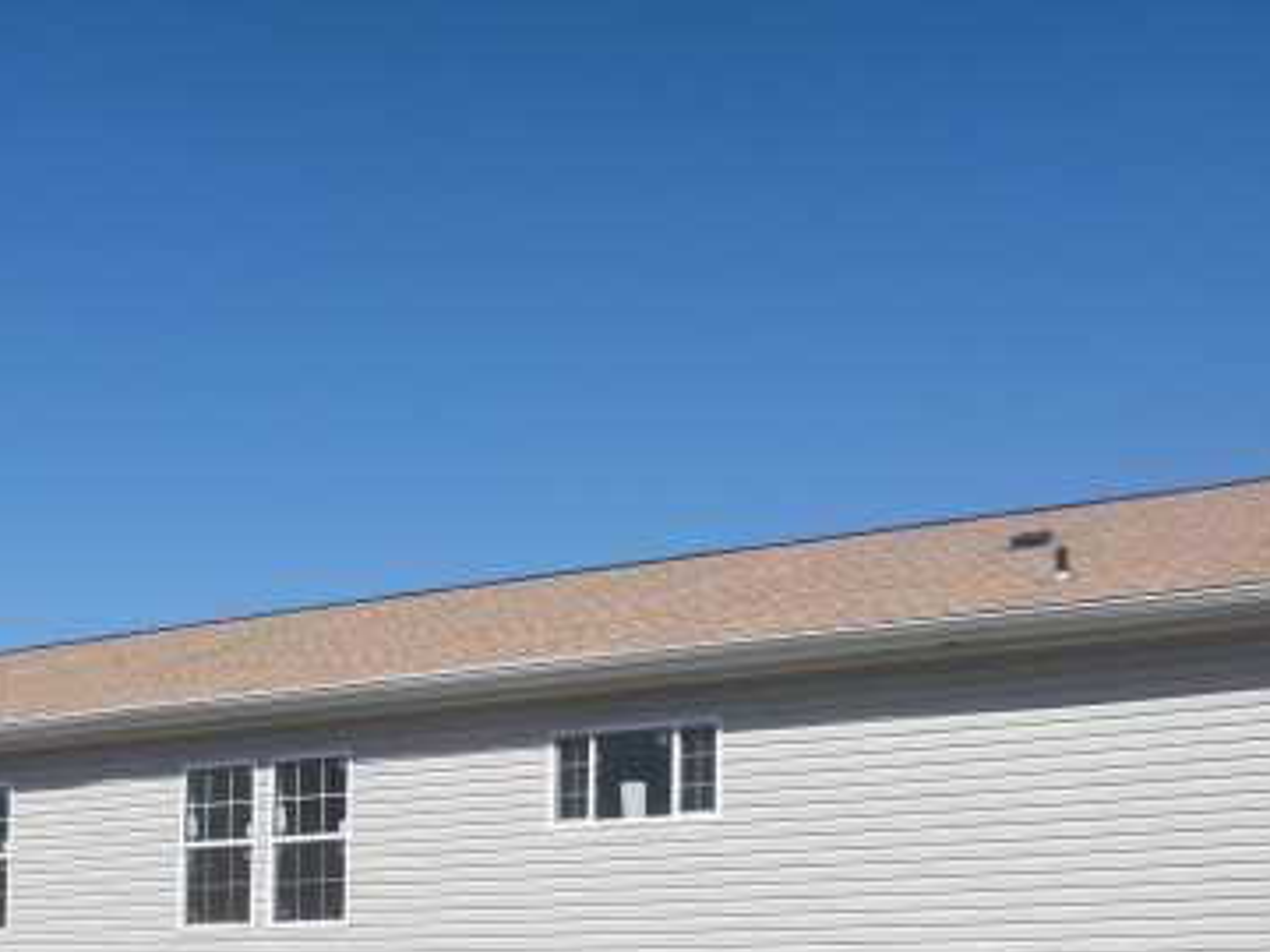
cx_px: 497
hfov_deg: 30.2
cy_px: 786
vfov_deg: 22.6
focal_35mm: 64
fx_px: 2348
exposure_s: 1/160
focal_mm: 6.3
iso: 50
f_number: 7.9
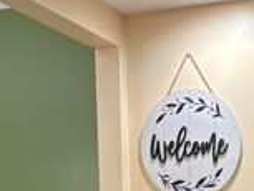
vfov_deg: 16.0
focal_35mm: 85
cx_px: 226
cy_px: 280
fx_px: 624
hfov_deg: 22.5
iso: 200
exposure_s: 1/60
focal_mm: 5.96
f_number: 1.6
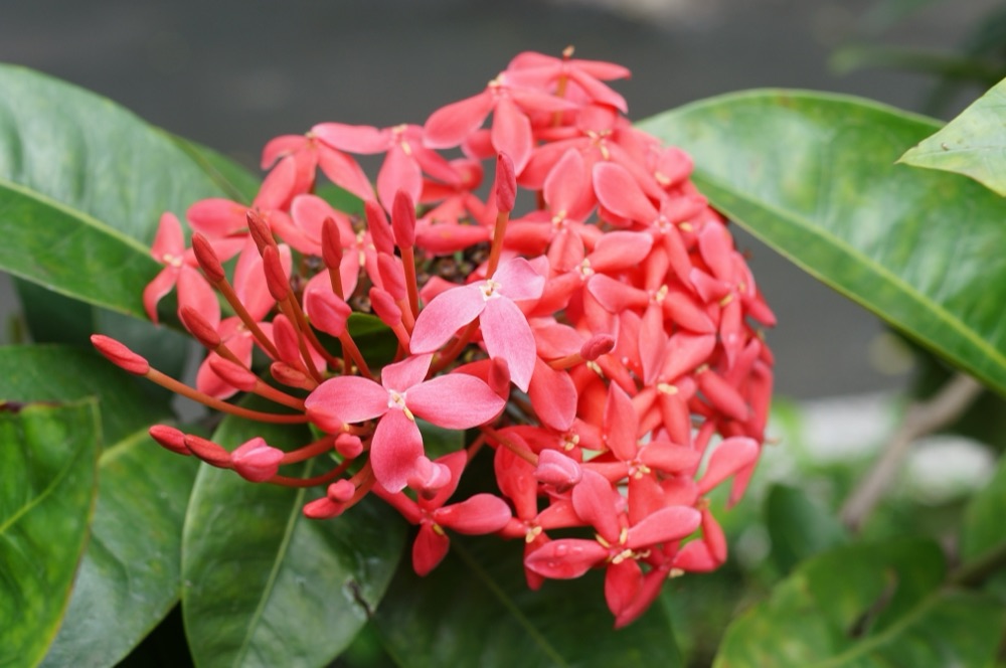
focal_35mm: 52
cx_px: 503
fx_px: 1465
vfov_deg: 25.7
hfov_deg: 37.9
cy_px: 334
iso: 100
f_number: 5.6
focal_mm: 35
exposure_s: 1/80
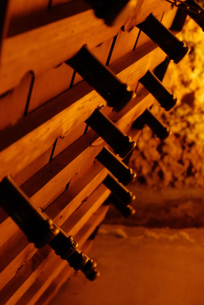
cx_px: 102
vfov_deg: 38.9
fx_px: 433
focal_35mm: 51
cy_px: 152
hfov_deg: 26.5
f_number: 3.6
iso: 8000
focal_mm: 34.3
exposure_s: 1/60
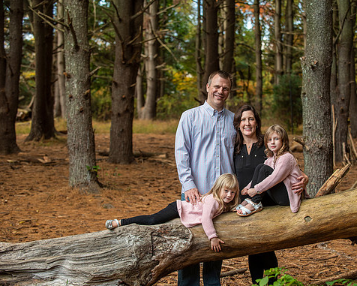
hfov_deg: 23.8
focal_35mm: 80
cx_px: 216
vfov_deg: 19.2
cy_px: 143
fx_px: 845
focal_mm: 70
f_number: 4
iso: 250
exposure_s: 1/160
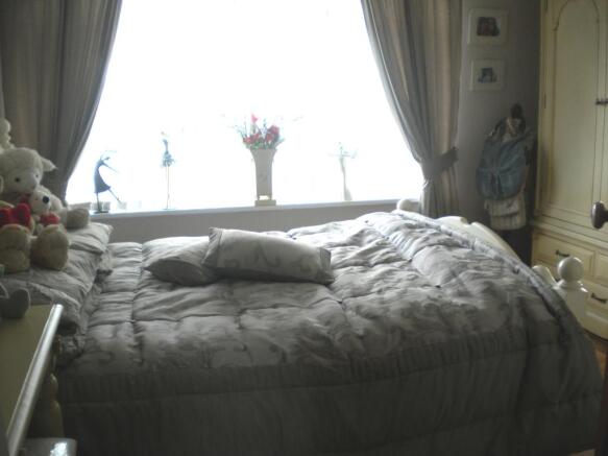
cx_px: 304
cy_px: 228
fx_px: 615
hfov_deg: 52.6
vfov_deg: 40.7
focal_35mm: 35
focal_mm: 6.3
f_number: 3.1
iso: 157
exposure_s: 1/61.4
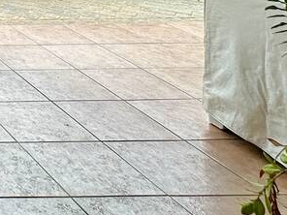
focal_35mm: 68
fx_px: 564
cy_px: -178
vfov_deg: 17.4
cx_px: -286
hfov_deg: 18.6
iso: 40
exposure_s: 1/236
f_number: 2.2
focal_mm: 2.22
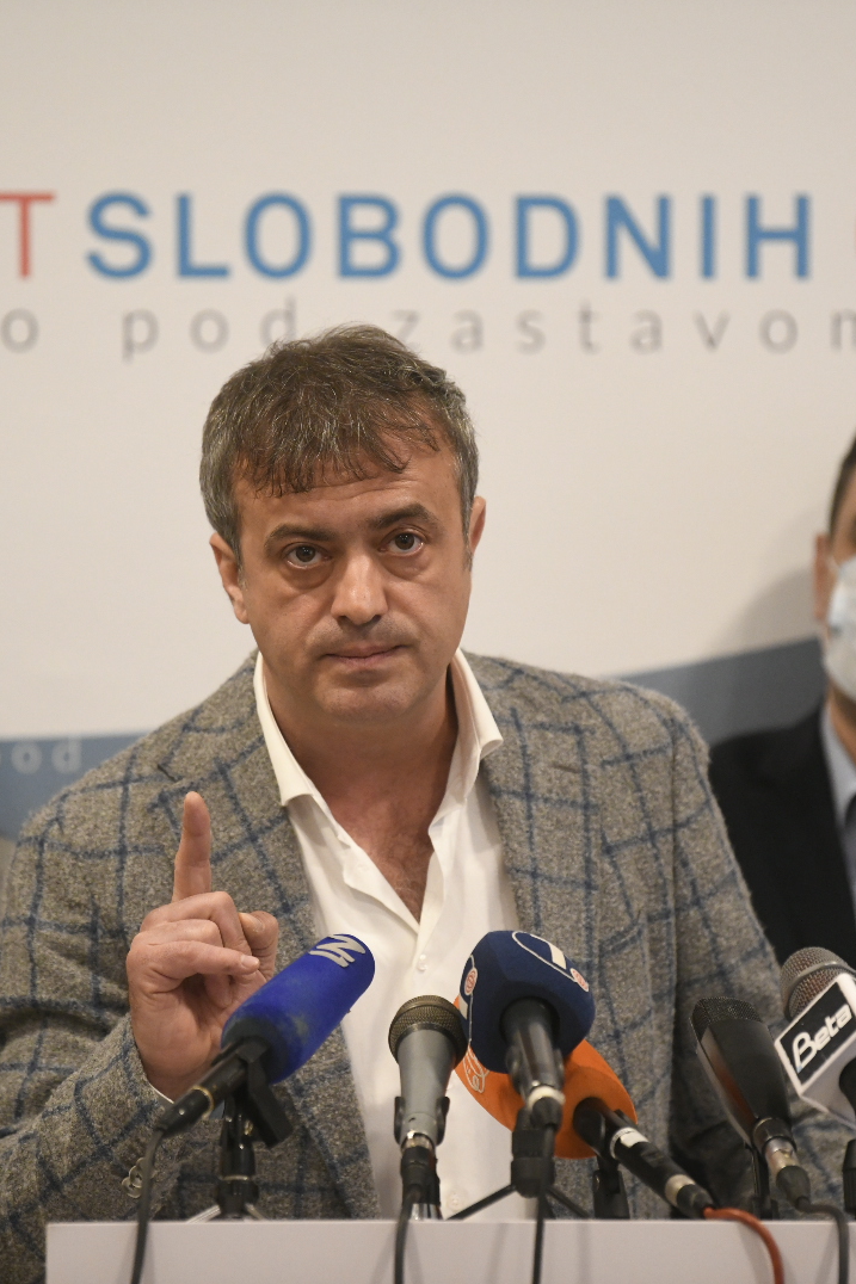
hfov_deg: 5.4
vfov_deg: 8.0
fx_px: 9133
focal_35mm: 256
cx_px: 425
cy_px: 641
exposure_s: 1/200
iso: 3200
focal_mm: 170
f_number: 2.8
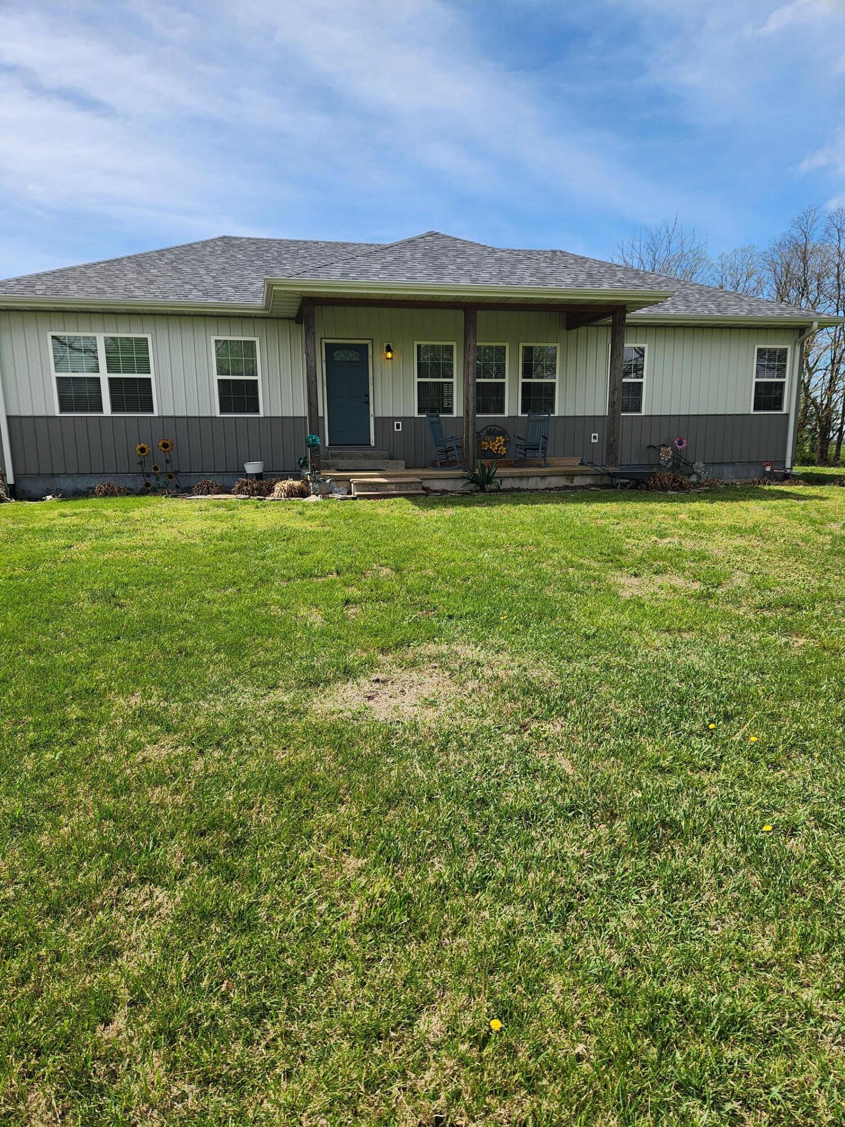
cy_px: 564
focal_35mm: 23
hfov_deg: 58.9
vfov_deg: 73.9
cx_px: 422
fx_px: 749
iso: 20
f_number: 1.8
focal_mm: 5.4
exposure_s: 1/1789
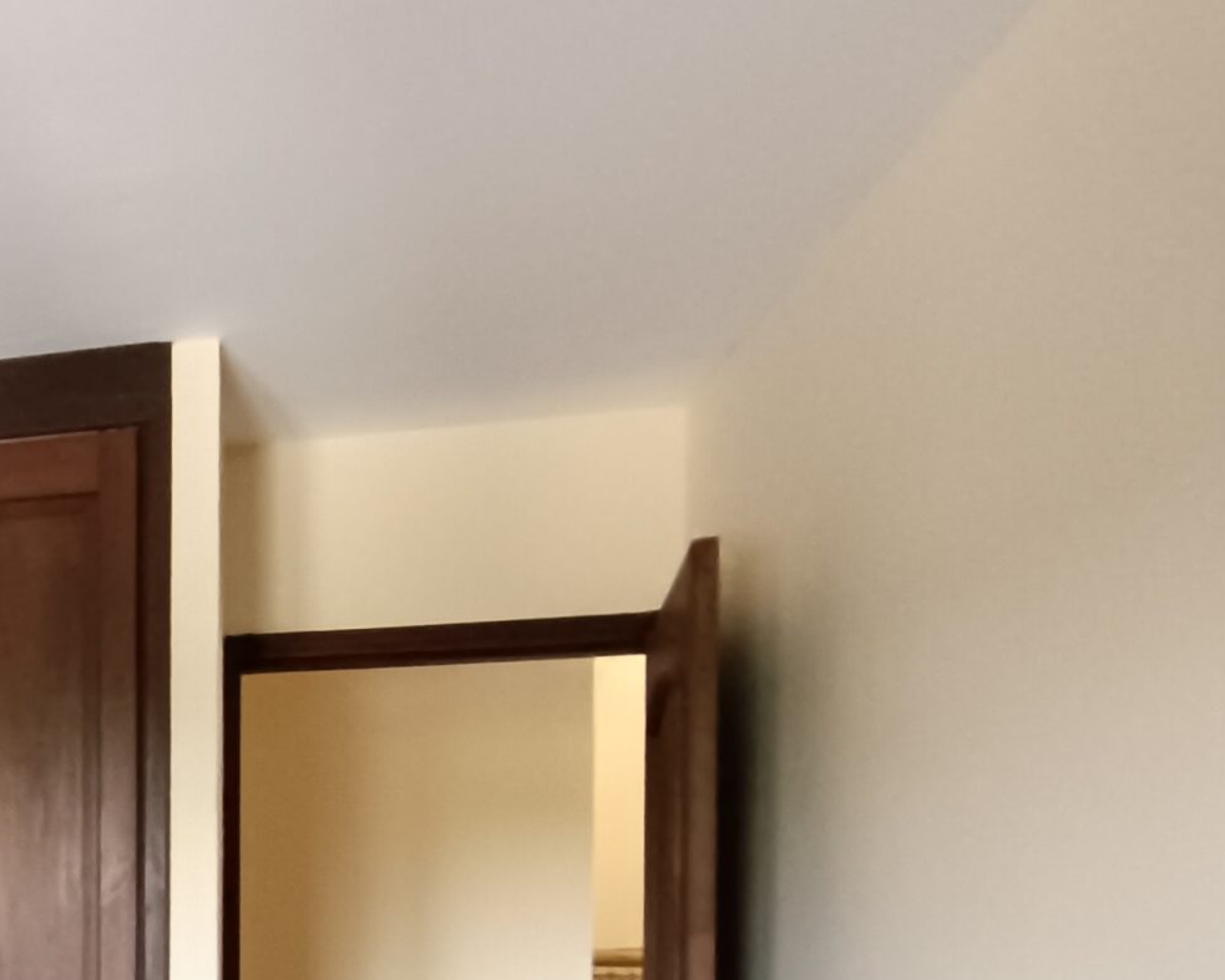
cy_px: 974
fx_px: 2212
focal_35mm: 61
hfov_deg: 27.6
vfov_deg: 23.9
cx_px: -204
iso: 703
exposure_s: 1/50
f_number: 2.2
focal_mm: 1.66
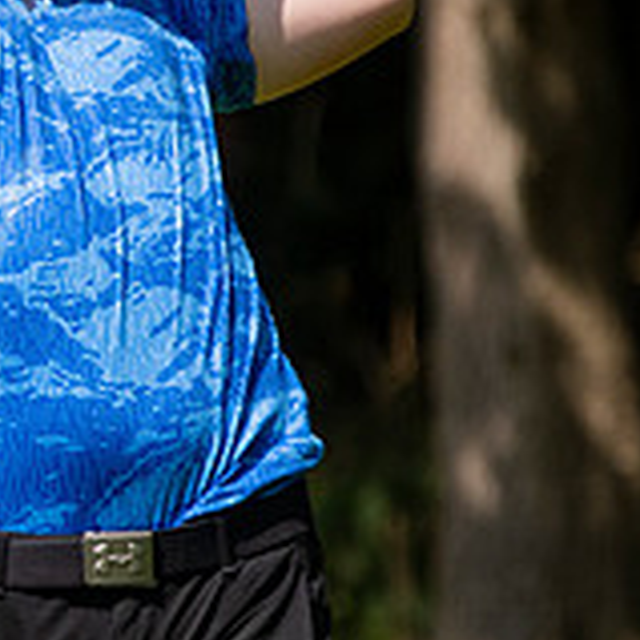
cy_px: -10
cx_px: -471
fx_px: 33970
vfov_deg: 1.1
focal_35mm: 1624
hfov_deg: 1.1
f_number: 6.3
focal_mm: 350
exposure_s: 1/2000
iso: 640
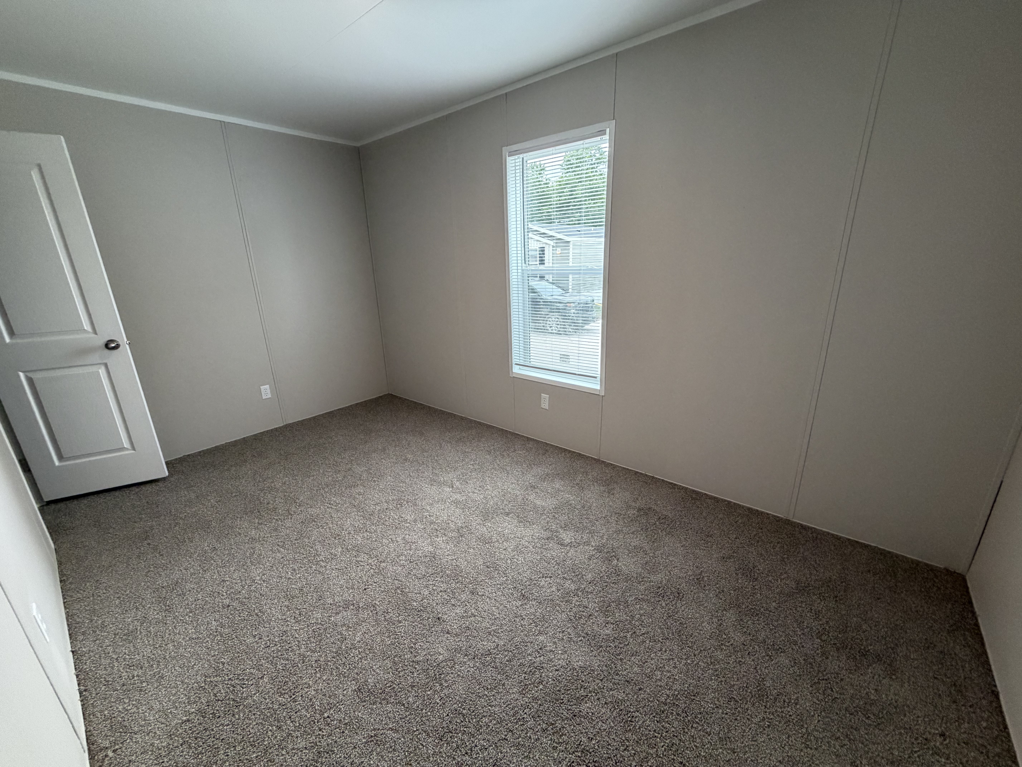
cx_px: 511
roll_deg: +1.9
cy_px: 384
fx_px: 413
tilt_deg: -17.1
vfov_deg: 85.7
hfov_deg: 102.1
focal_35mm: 14
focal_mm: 2.22
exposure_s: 1/60
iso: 200
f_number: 2.2
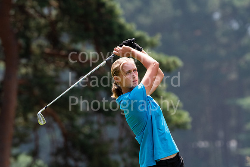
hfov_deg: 4.0
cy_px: 84
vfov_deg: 2.7
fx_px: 3542
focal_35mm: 510
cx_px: 125
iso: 1000
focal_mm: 340
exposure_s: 1/1600
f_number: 6.3
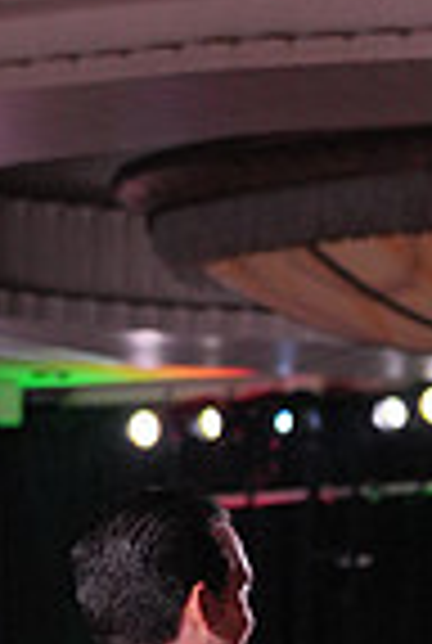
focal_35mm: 283
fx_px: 5069
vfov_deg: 7.0
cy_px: 1234
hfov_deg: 4.8
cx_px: 709
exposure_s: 1/800
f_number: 2.8
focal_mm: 70
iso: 2000
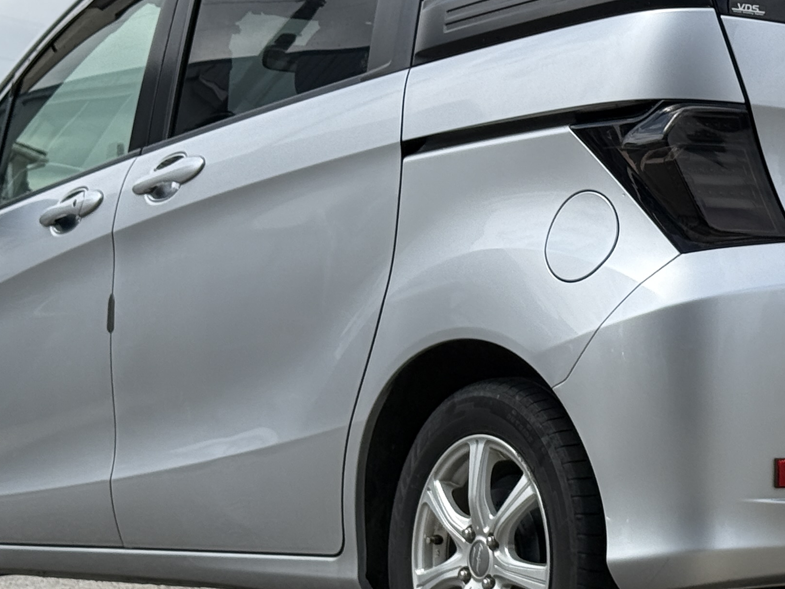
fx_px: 2699
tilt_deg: +2.5
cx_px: 581
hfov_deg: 16.5
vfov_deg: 12.5
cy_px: 262
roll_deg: +1.1
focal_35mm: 119
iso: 64
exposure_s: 1/6024
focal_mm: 6.76
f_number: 1.78
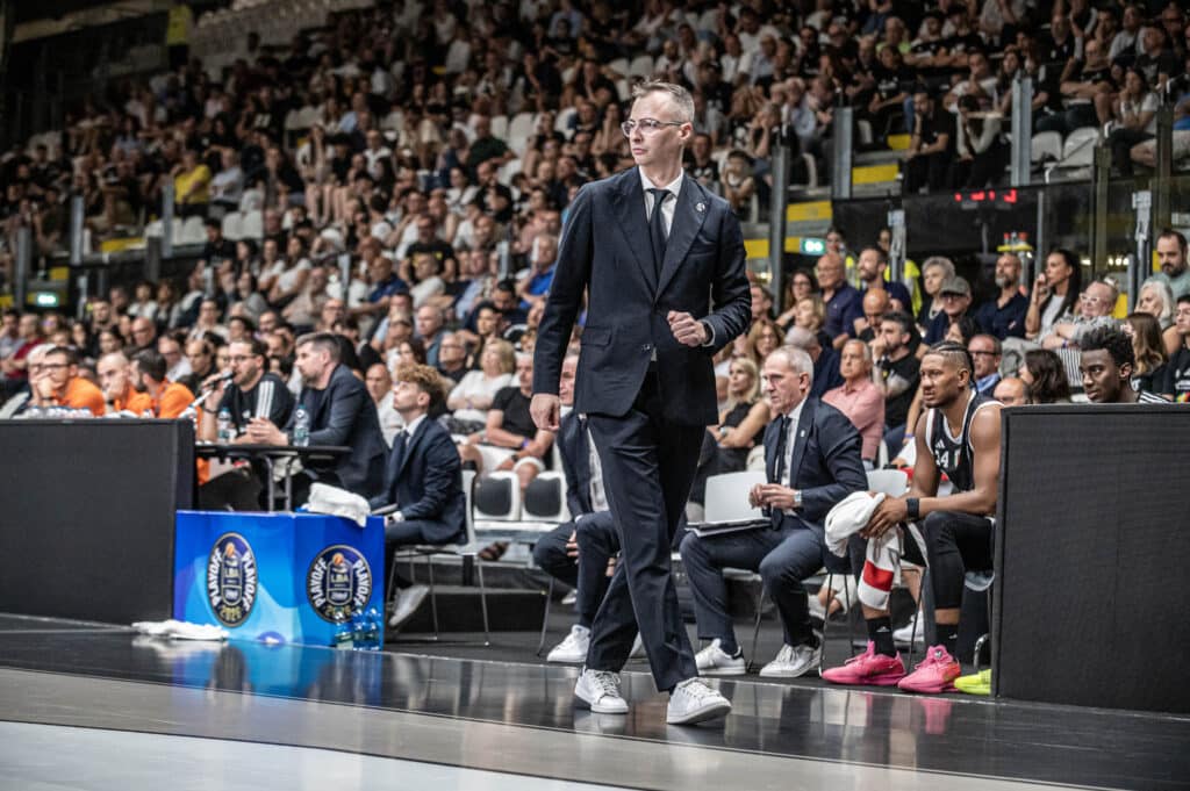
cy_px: 396
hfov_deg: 22.6
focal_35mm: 90
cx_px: 595
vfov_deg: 15.2
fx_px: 2973
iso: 8000
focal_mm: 90
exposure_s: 1/1600
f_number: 4
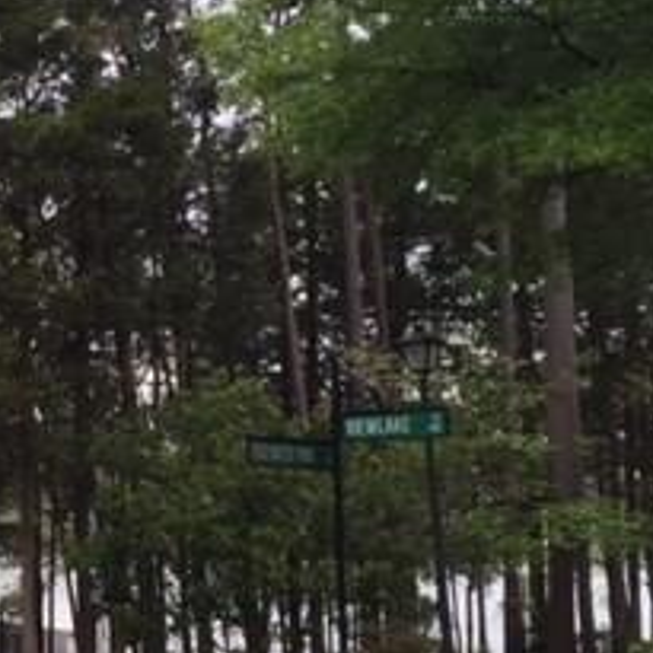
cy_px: 382
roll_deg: -0.4
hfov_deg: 19.6
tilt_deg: +5.1
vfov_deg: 21.6
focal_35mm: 80
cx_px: -242
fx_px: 1707
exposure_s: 1/60
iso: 32
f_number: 2.2
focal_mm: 4.15
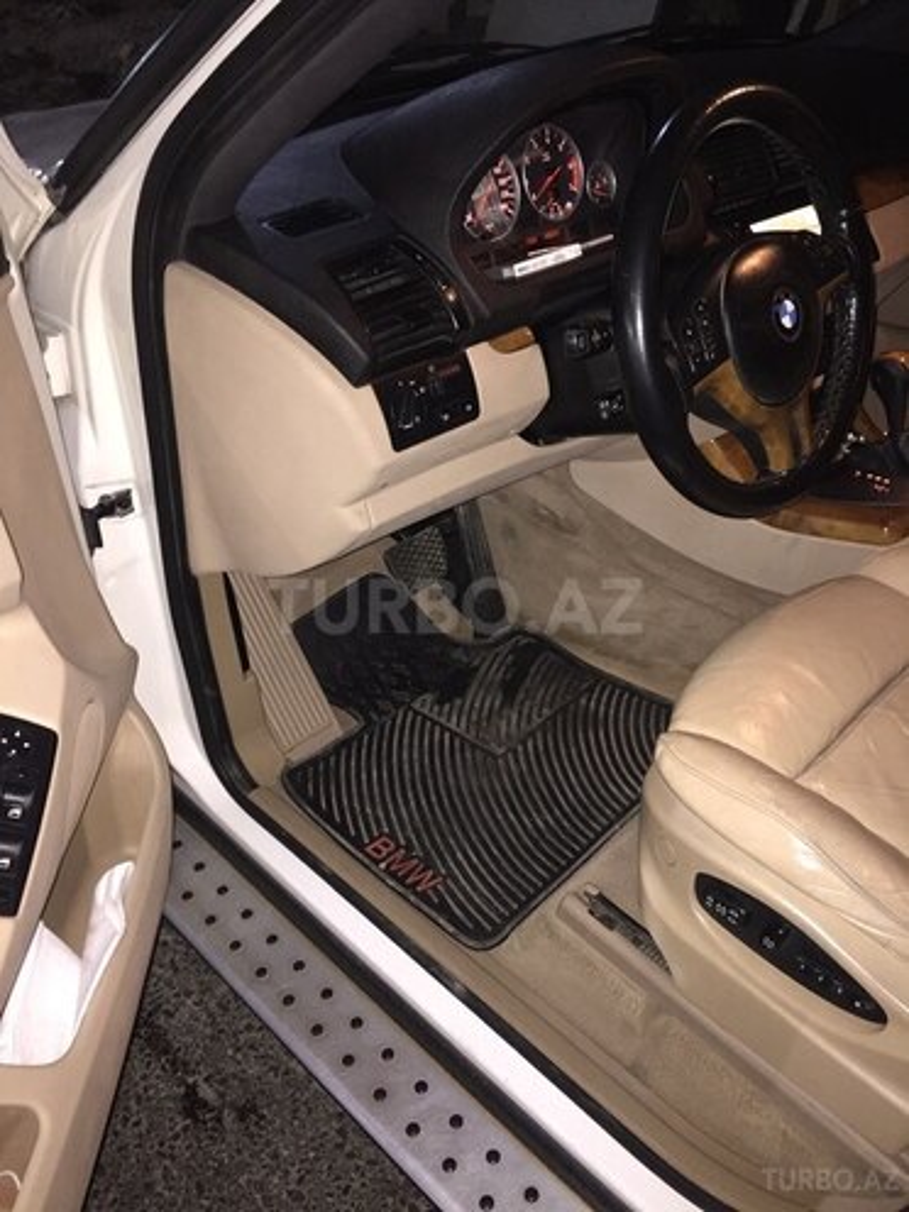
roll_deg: -0.9
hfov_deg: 48.2
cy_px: 606
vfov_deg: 61.7
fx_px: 1015
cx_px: 454
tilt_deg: -36.8
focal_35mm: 29
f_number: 2.2
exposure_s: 1/16
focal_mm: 4.15
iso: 250
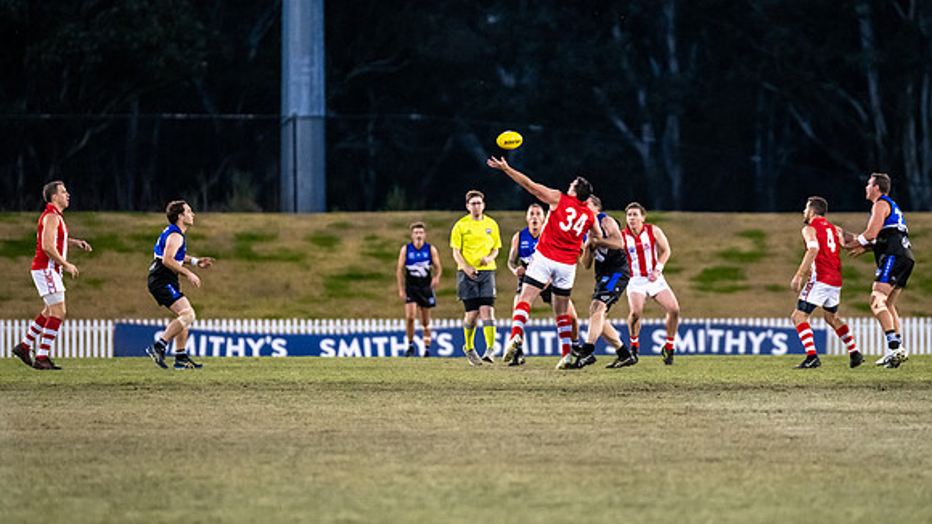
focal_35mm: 307
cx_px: 559
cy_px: 242
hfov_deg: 7.0
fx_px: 7594
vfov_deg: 4.0
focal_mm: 240
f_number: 2.8
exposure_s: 1/1250
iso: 8000
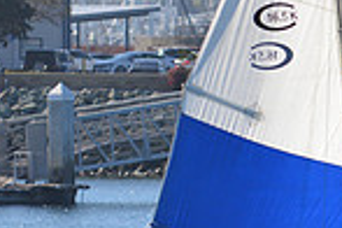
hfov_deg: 2.6
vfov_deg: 1.7
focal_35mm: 800
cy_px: 330
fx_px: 7599
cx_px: 307
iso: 100
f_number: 5.6
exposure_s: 1/500
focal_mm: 135
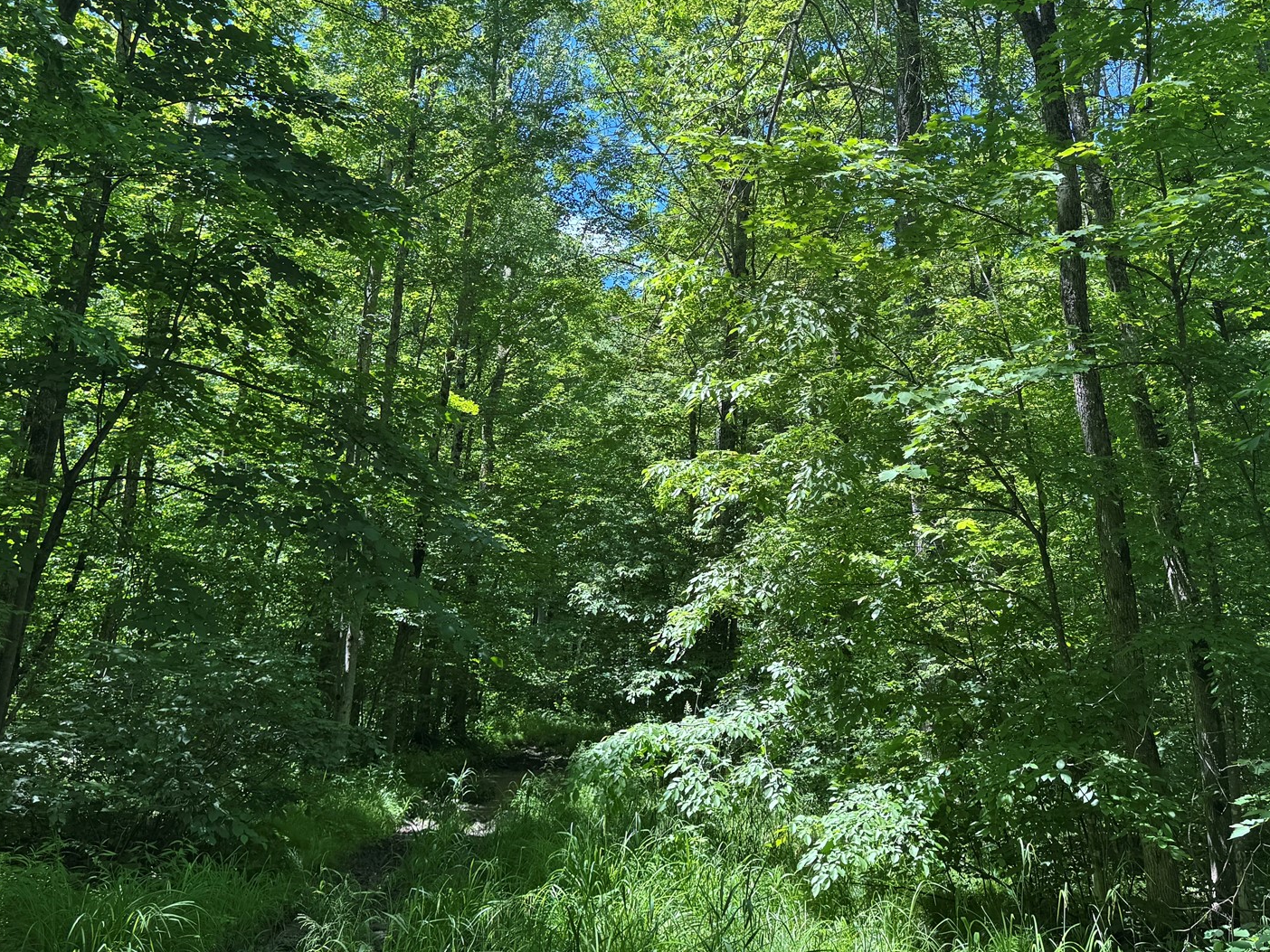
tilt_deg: +15.4
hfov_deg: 52.4
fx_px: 1284
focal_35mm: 35
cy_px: 316
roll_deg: -2.7
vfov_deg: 40.2
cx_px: 726
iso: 80
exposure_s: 1/645
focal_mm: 6.76
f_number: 1.78
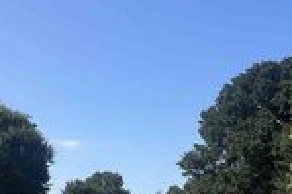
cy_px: 239
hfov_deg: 34.0
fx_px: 470
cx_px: 208
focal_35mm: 58
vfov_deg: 21.5
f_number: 1.8
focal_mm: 1.57
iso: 32
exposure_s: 1/1220
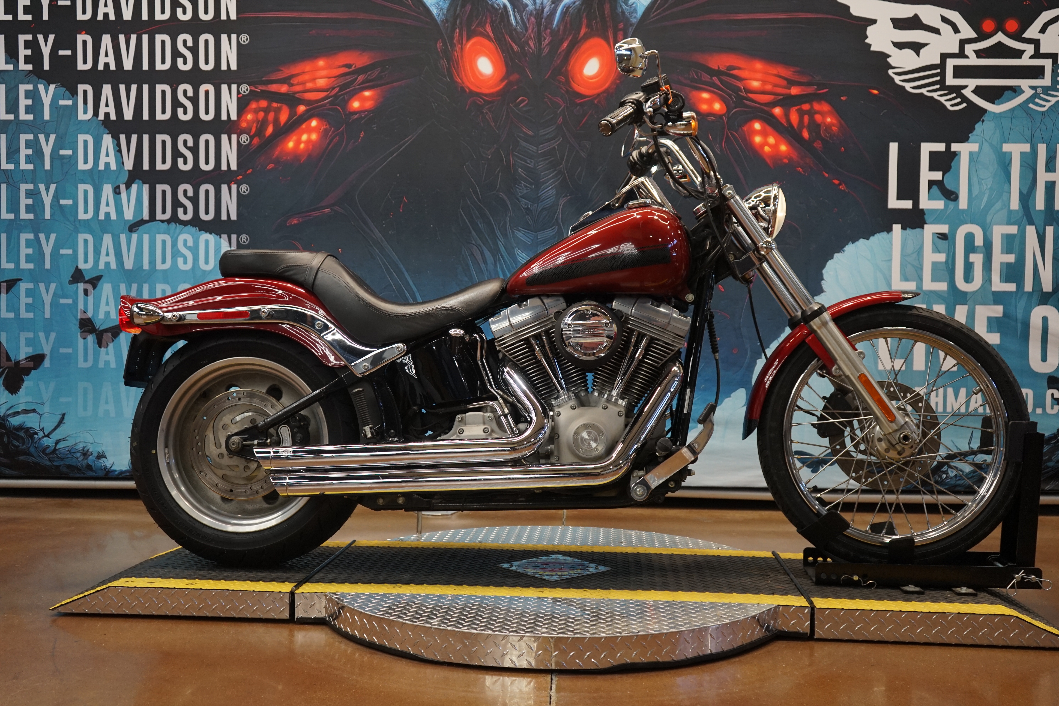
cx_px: 530
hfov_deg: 55.8
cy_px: 353
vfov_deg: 38.9
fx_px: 1000
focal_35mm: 34
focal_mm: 34
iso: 800
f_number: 4
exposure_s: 1/160
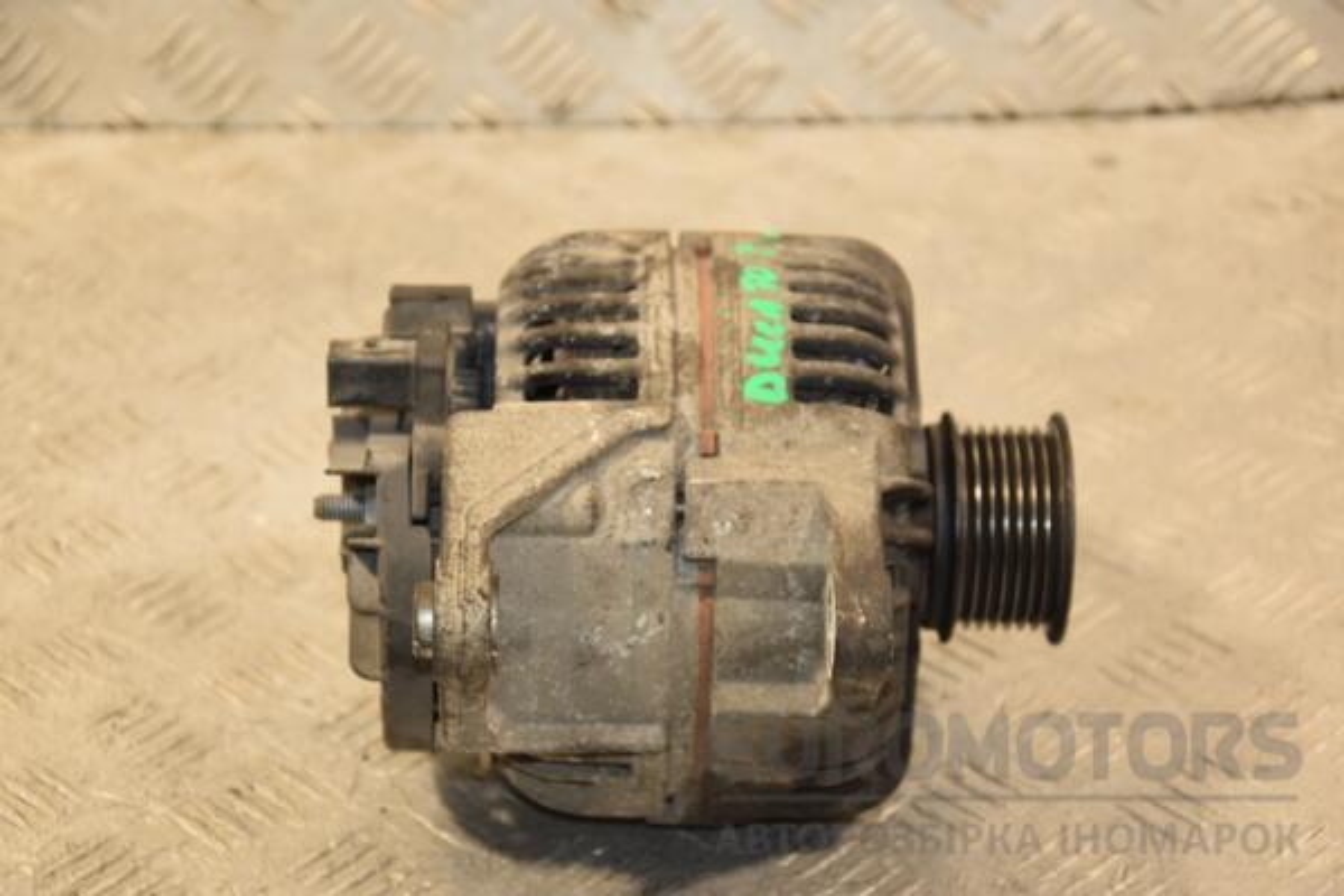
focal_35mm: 99
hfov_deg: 20.6
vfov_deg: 13.8
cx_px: 672
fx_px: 3696
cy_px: 448
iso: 800
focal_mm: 66
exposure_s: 1/100
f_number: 5.3
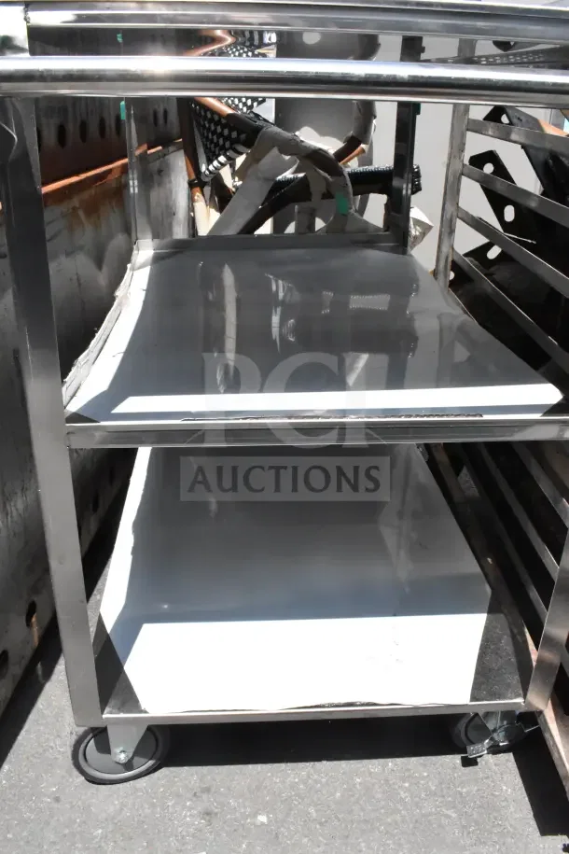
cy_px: 427
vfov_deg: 61.9
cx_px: 284
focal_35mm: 30
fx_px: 711
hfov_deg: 43.6
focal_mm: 20
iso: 6400
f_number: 20
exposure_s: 1/1600
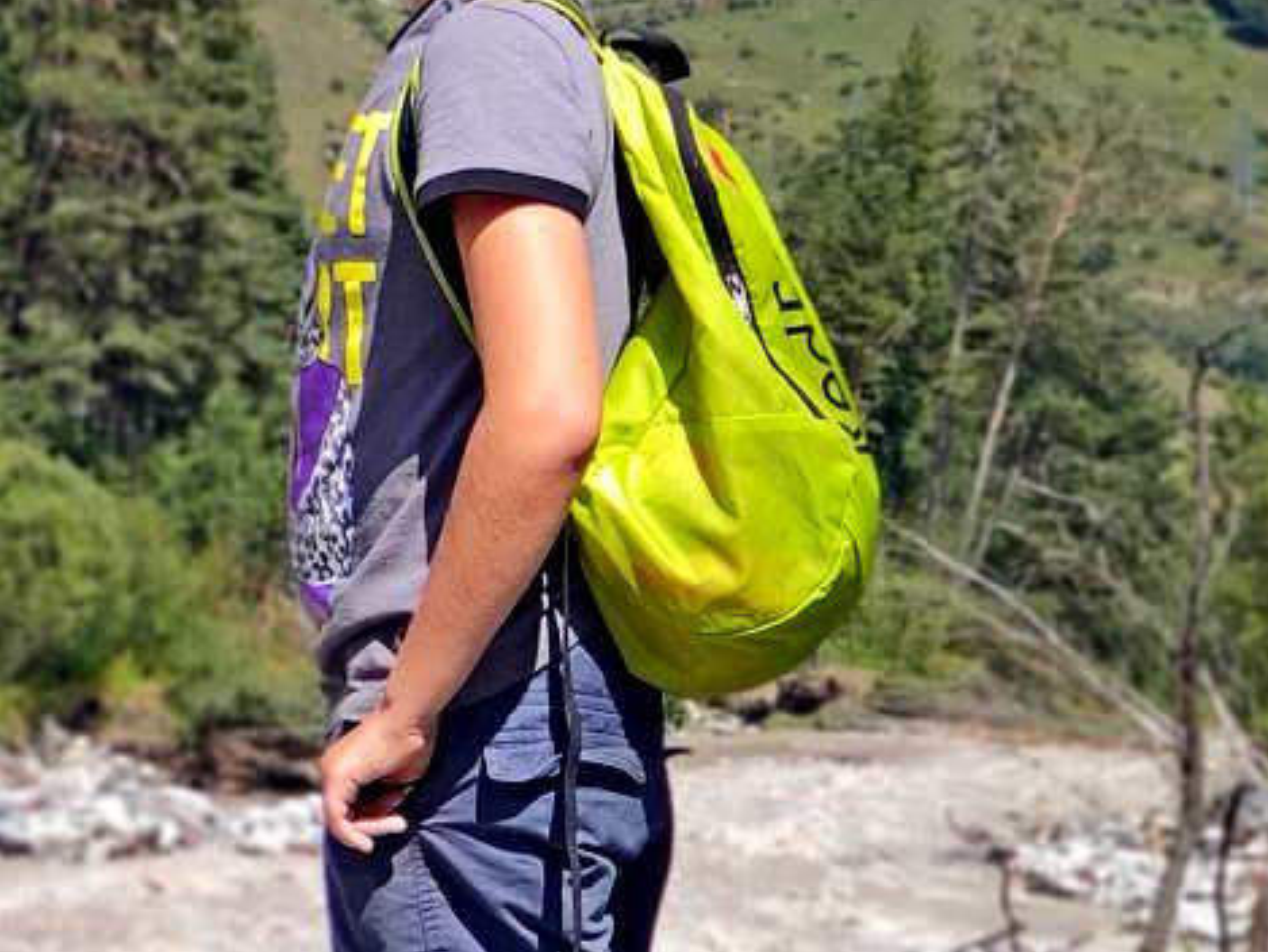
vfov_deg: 11.1
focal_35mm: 133
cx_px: -284
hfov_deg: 14.3
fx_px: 4873
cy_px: 330
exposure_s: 1/616
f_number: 2.4
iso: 100
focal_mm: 5.55
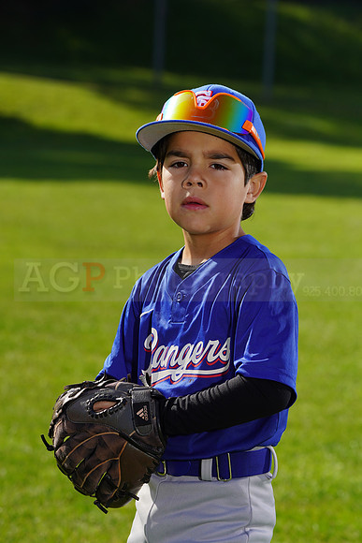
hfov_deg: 7.0
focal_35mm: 196
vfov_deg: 10.5
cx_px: 181
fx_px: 2954
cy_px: 272
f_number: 10
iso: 100
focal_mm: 196
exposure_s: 1/250
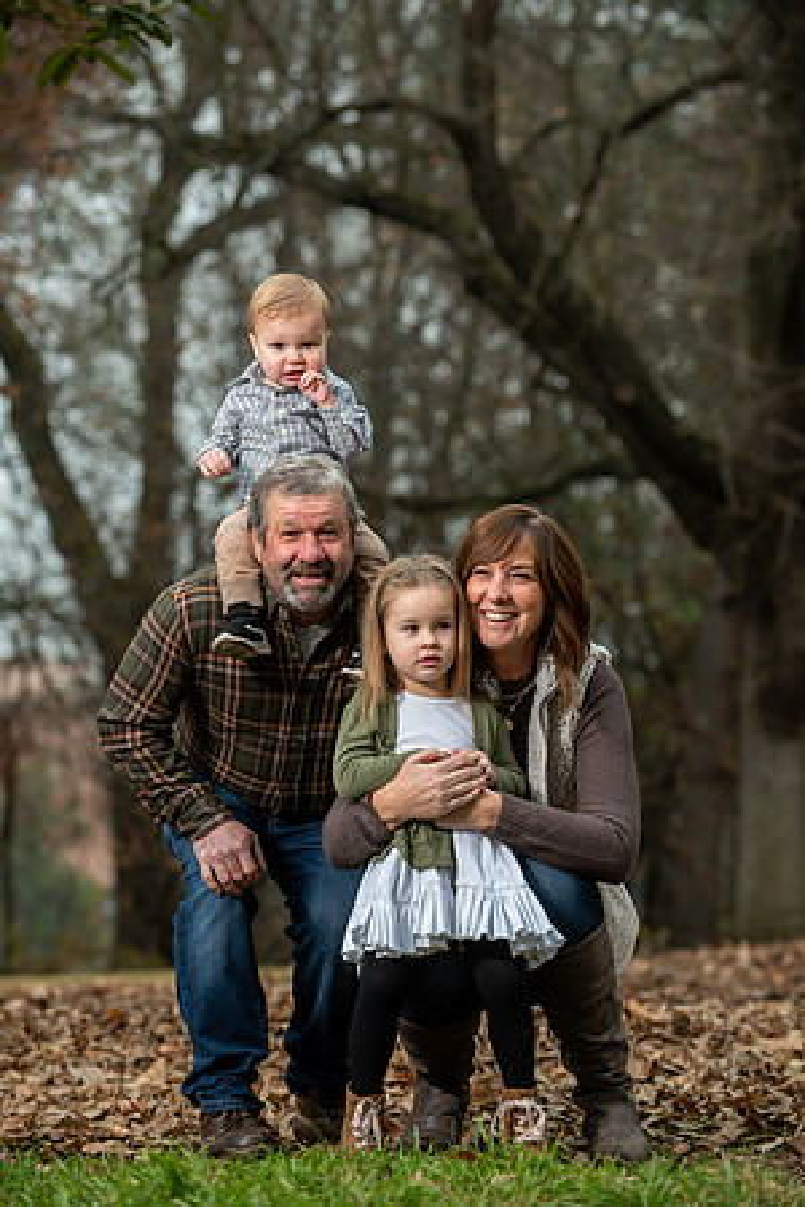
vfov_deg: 16.4
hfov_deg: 11.0
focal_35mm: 125
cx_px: 402
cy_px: 604
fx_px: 4192
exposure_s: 1/125
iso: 200
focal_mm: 125
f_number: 4
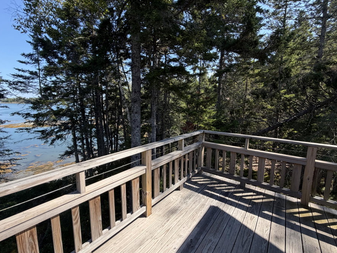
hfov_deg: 94.4
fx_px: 156
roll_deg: -2.3
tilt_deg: -8.5
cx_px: 176
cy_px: 125
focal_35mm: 16
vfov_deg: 78.1
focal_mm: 2.22
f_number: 2.2
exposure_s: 1/502
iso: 40
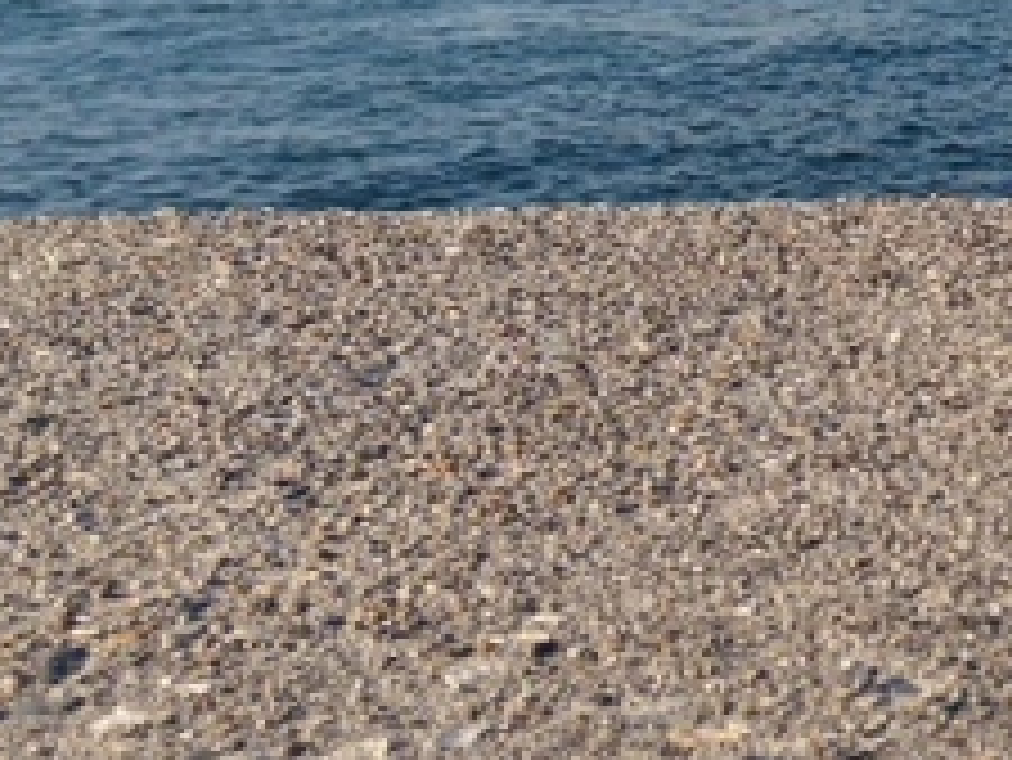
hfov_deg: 19.3
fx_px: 2750
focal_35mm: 94
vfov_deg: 15.3
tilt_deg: -6.4
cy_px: -85
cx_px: 1304
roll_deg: -2.6
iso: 50
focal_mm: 4.12
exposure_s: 1/1232
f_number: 2.4
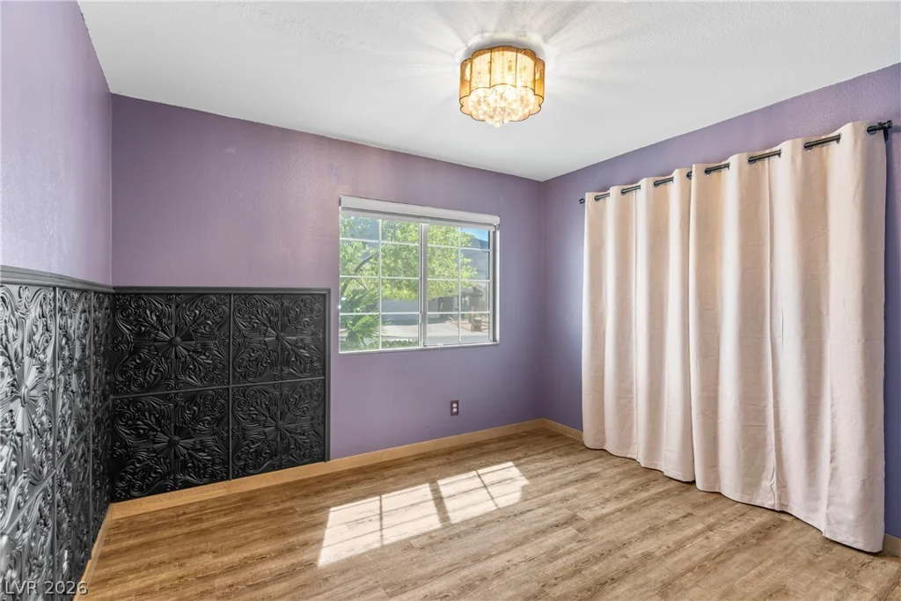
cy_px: 300
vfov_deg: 70.5
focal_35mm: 17
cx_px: 450
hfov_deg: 93.3
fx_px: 426
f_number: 8
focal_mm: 17
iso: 400
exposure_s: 3.2
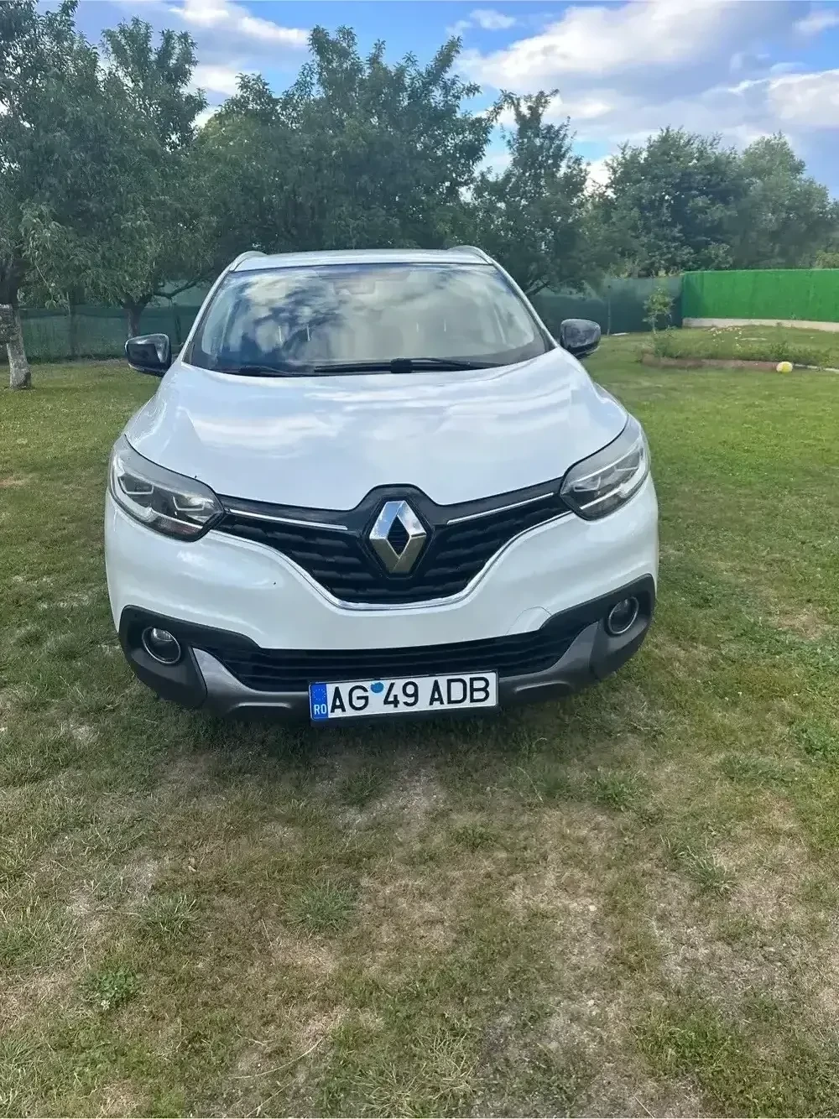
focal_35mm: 24
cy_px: 560
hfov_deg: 56.8
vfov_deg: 71.6
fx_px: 776
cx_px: 420
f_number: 1.78
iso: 80
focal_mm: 6.86
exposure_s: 1/1198
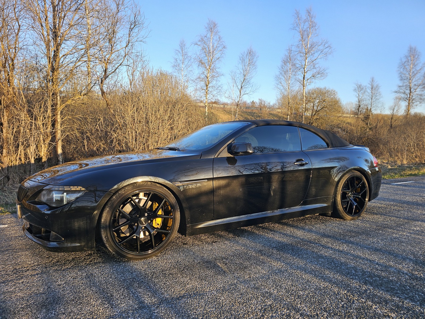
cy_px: 160
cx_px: 212
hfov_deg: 73.9
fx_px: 282
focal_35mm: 23
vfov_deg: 58.9
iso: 10
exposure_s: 1/120
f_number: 1.7
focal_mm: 6.3
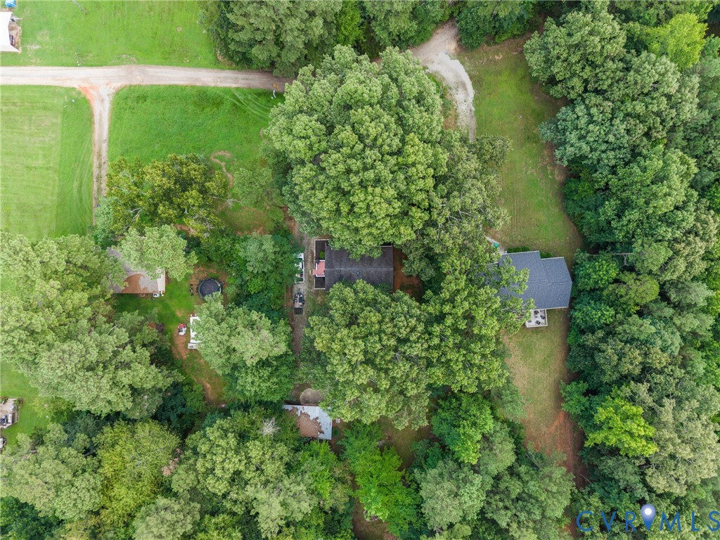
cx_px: 360
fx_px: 499
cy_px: 270
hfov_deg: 71.6
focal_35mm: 24
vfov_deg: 56.8
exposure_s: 1/320
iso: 100
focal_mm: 8.67
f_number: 1.8
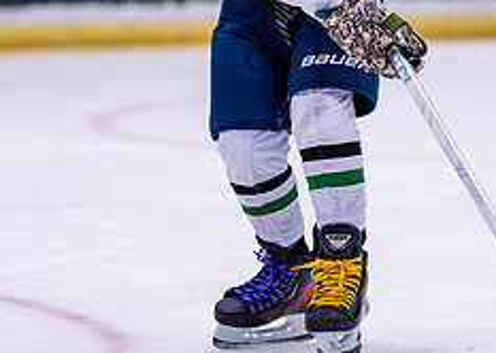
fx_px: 6024
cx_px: 335
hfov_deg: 4.7
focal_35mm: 428
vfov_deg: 3.4
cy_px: 60
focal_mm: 144
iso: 2500
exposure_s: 1/1250
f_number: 2.8
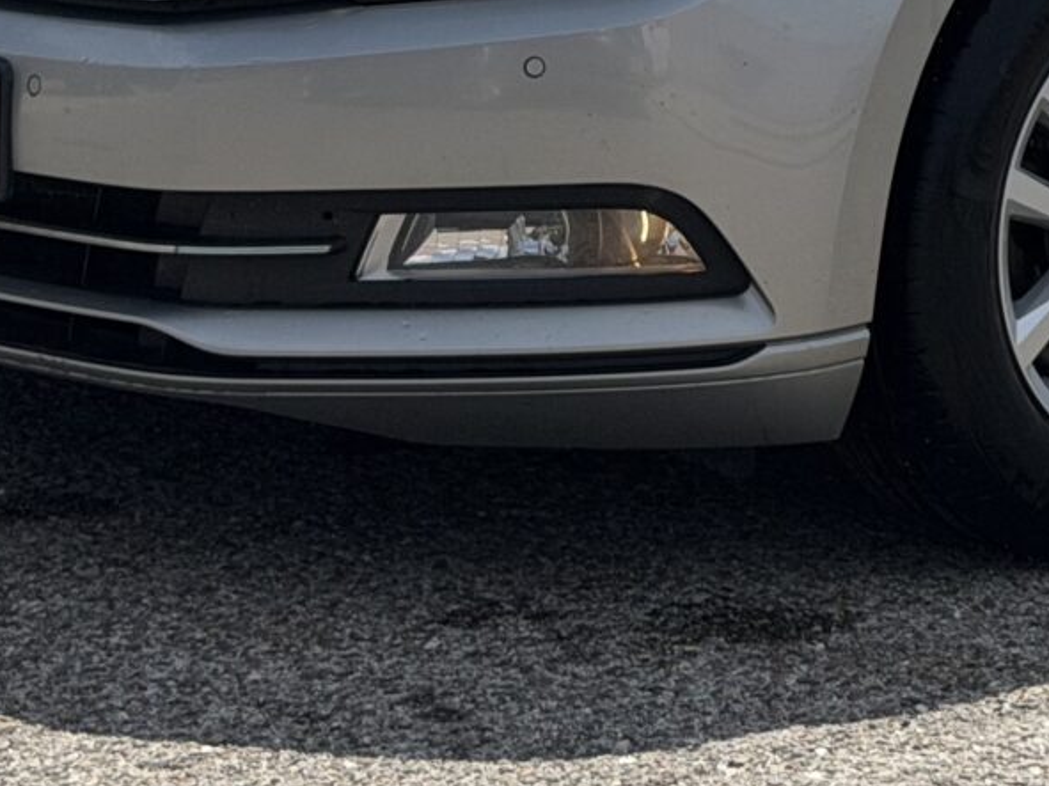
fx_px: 4726
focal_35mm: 156
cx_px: 1226
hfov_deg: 12.4
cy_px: -397
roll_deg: +1.6
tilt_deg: -1.9
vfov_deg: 9.3
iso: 64
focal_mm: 6.76
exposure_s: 1/7874
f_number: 1.78
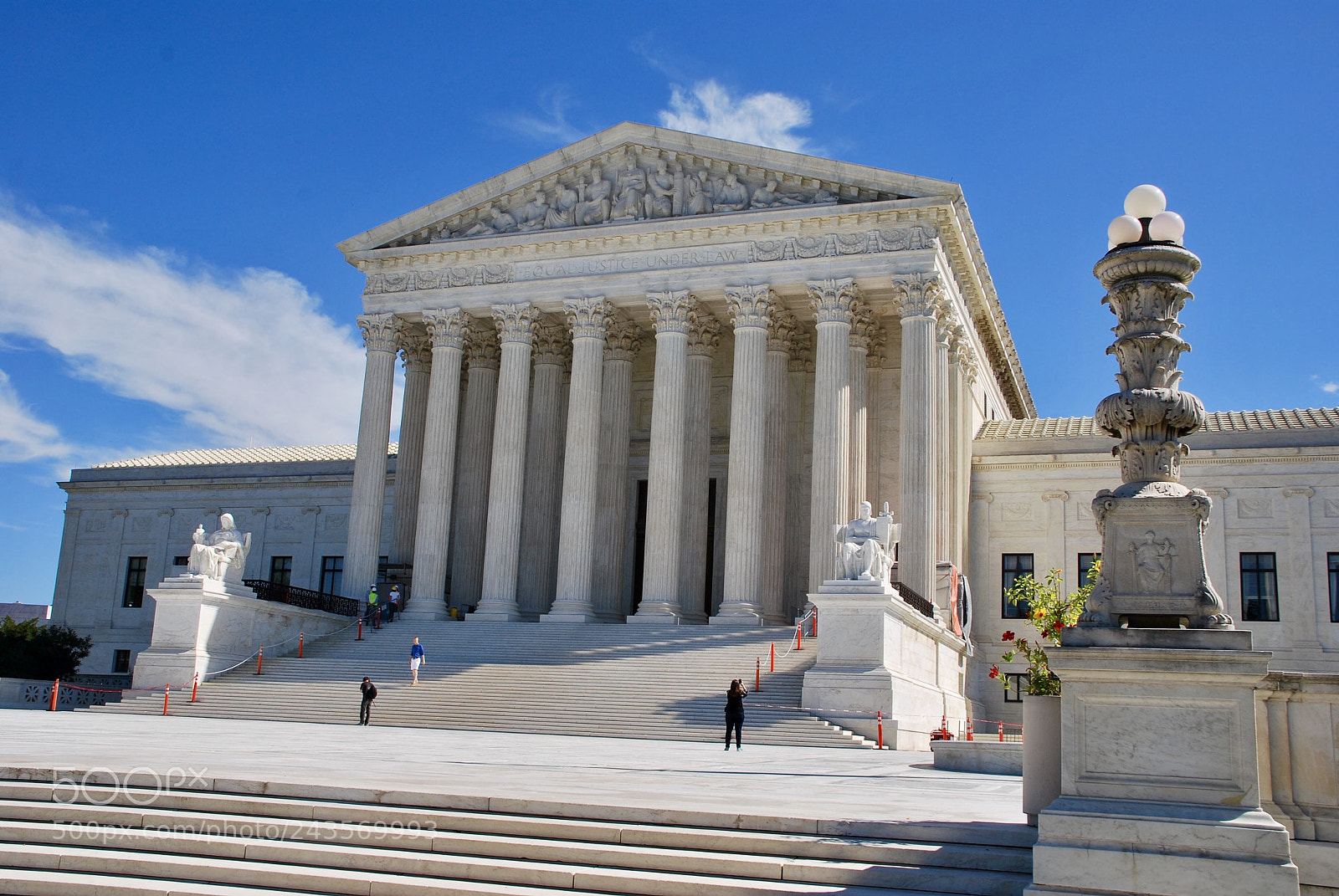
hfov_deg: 57.2
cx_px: 670
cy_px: 448
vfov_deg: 40.1
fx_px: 1229
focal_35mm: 33
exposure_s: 1/250
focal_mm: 22
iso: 125
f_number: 10
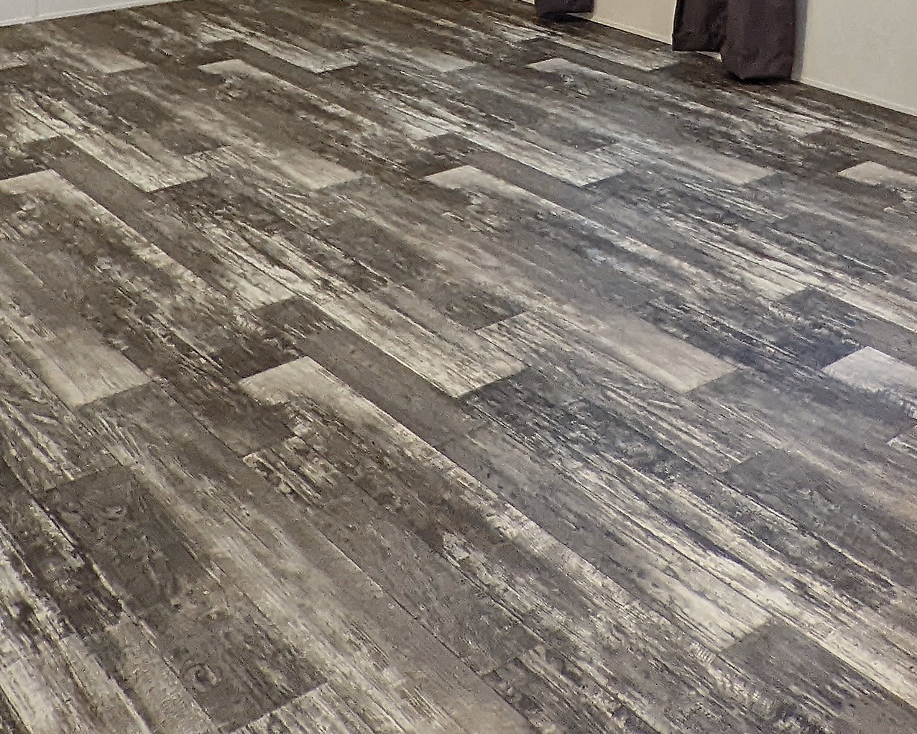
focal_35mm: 50
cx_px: 563
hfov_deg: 37.2
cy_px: -130
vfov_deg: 27.0
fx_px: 1357
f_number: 2.2
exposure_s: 1/60
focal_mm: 2.35
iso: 965
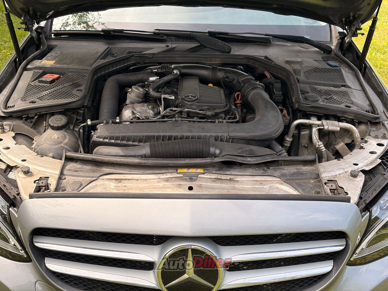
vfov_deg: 28.0
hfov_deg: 36.8
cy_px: 146
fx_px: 583
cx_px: 194
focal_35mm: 52
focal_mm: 5.96
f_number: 1.6
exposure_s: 1/732
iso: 50
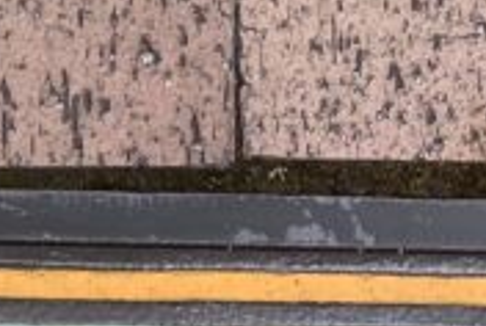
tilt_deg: -84.5
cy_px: 876
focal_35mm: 169
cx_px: 0
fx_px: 2285
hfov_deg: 12.0
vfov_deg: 7.4
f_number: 1.8
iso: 32
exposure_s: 1/747
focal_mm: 3.99
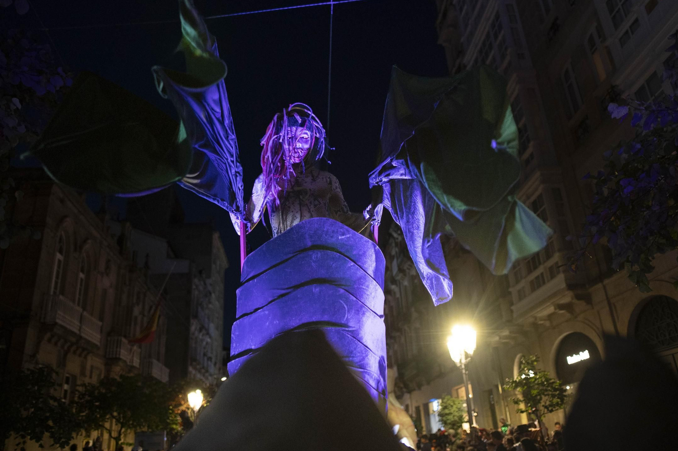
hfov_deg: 63.7
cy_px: 191
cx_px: 324
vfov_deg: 44.8
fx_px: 546
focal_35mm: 29
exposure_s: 1/320
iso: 3200
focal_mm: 24
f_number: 2
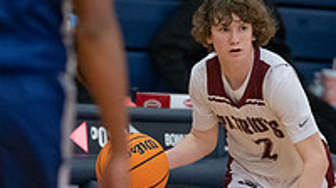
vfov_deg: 1.8
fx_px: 6025
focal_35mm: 677
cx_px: 250
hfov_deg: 3.2
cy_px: 107
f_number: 2.8
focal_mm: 200
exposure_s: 1/1000
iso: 4000
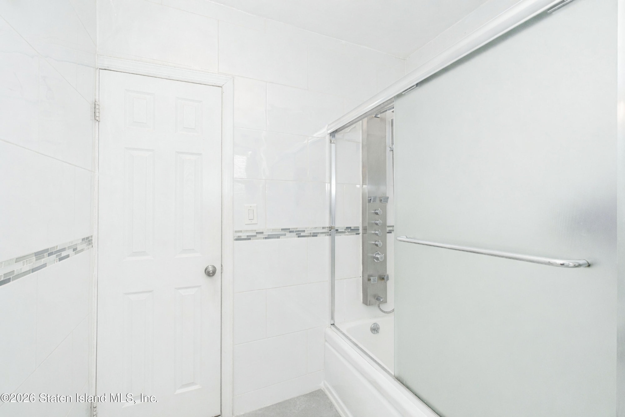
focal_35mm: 15
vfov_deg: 77.3
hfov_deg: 100.4
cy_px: 208
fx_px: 260
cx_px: 312
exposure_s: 1/125
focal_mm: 10
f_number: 8
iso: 320
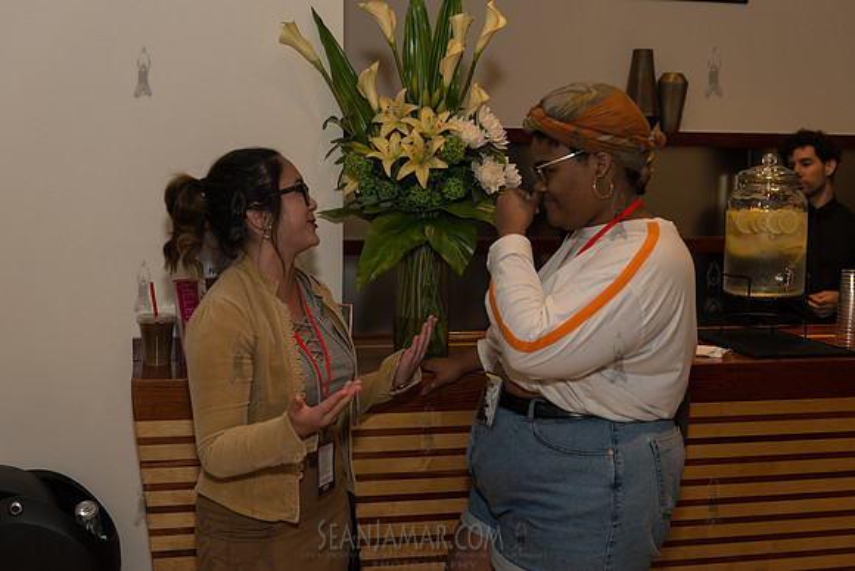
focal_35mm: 48
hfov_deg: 41.1
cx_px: 428
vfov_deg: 28.1
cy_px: 286
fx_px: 1140
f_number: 4
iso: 1000
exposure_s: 1/500
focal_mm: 48
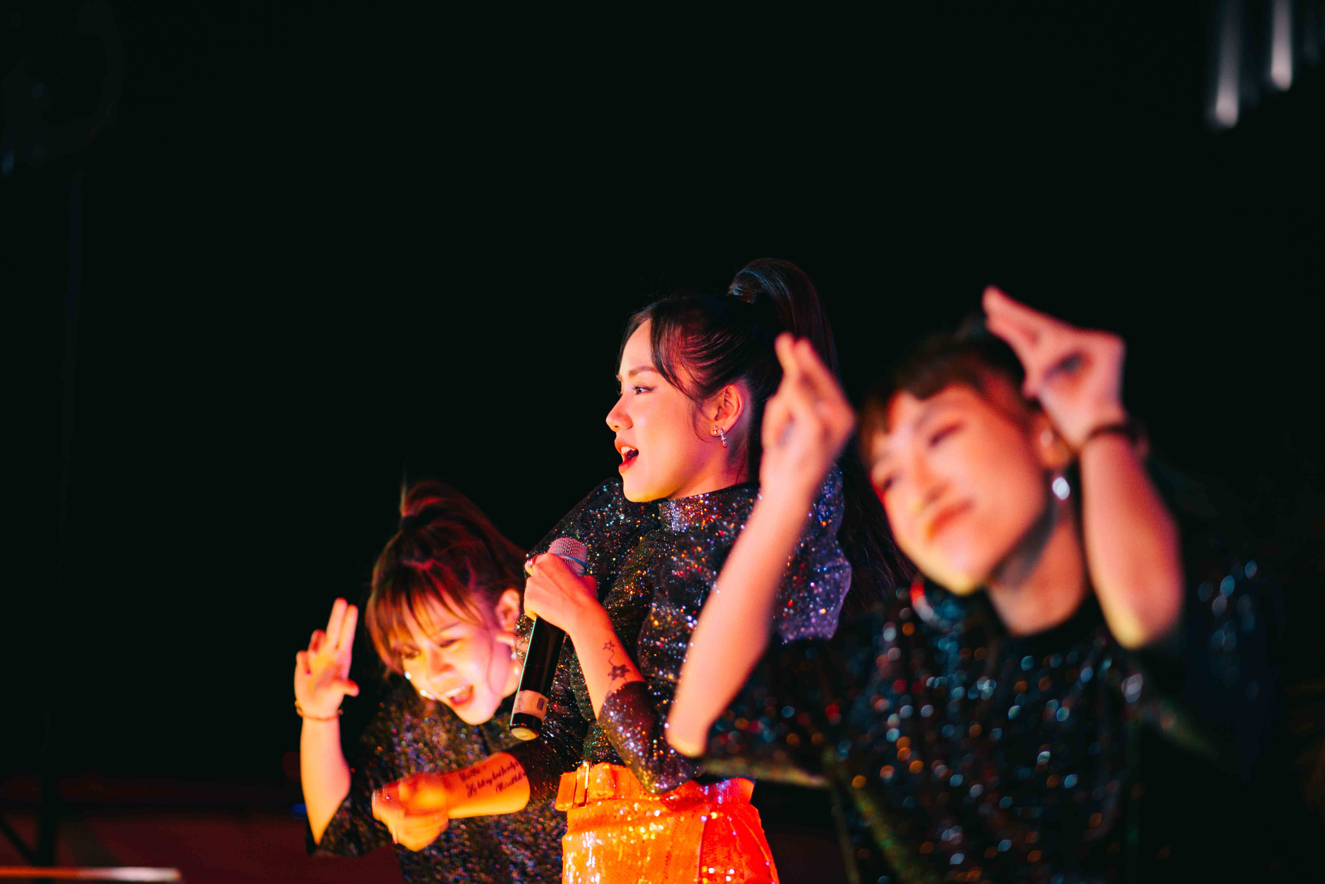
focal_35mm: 85
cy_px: 442
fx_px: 3130
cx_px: 662
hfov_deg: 23.9
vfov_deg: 16.1
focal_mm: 85
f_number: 1.8
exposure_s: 1/200
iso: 800
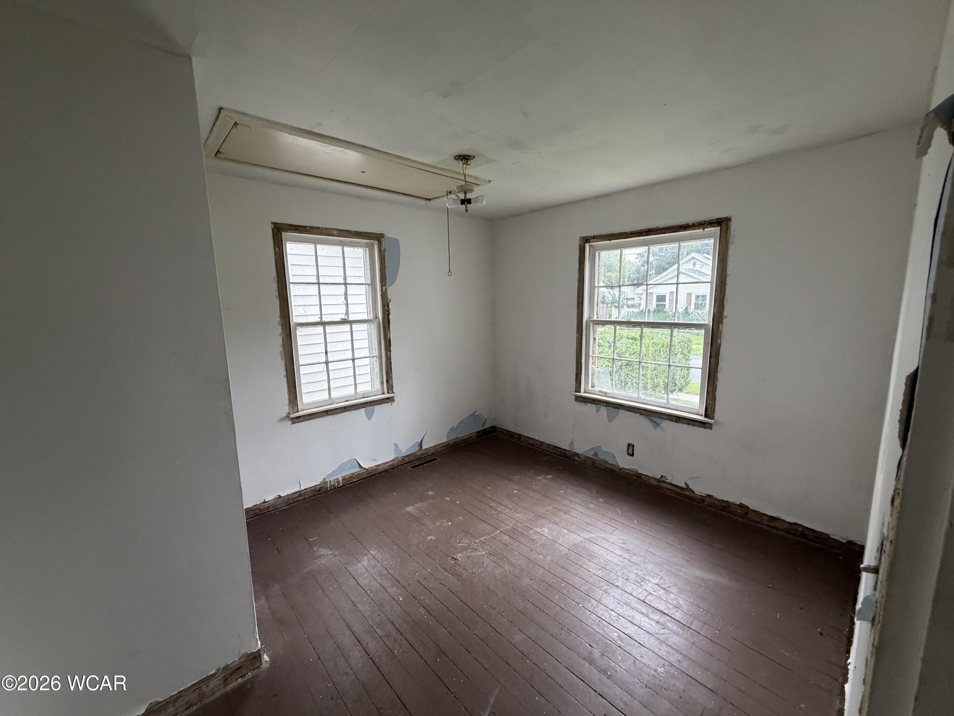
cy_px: 358
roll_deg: +1.0
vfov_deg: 85.7
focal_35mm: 14
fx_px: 386
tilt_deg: -8.4
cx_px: 477
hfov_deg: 102.1
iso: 320
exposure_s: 1/88
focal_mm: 2.22
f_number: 2.2
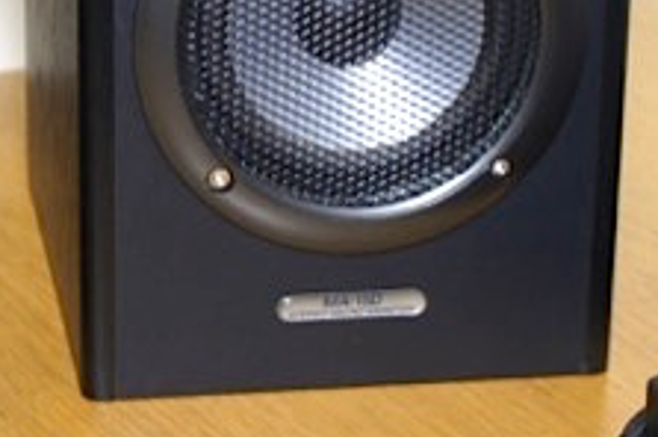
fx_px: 2354
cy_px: 71
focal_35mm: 129
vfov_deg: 10.6
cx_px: 174
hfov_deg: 15.8
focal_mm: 24
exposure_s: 1/60
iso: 200
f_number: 4.5
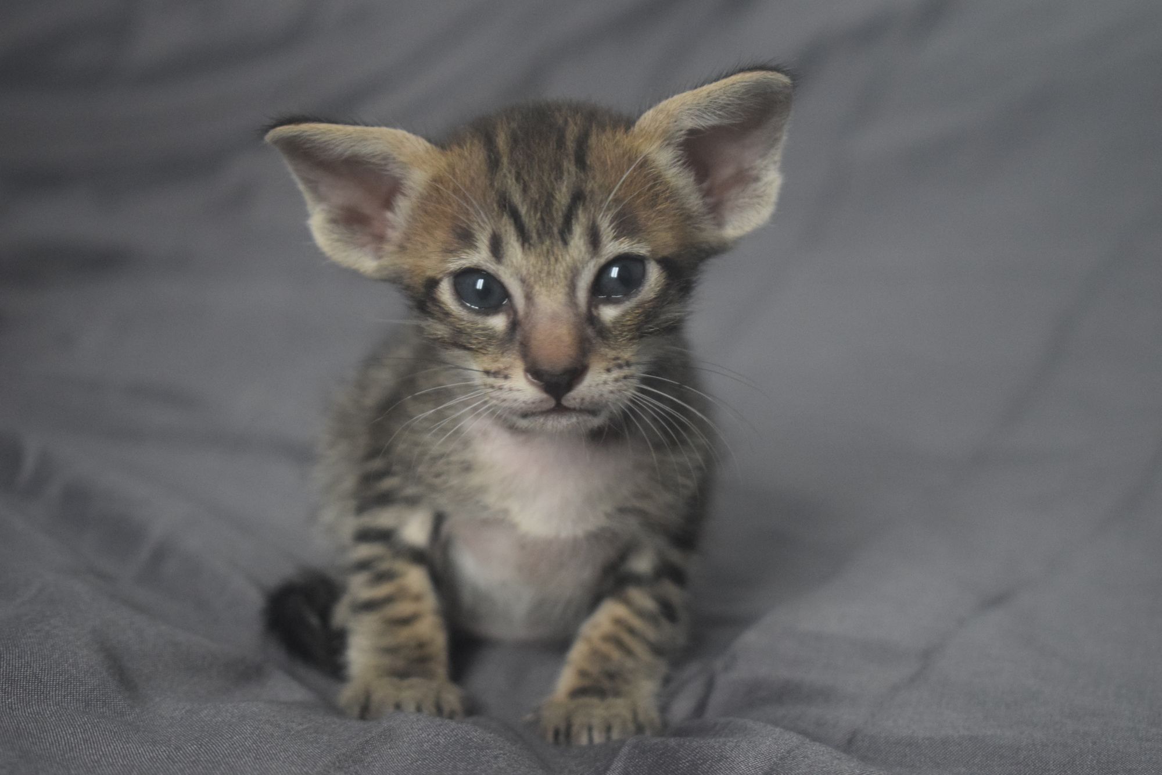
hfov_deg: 24.6
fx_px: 2663
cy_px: 388
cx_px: 581
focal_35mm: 82
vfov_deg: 16.6
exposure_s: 1/60
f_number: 5.6
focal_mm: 55
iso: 2500
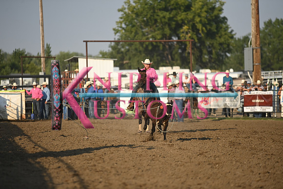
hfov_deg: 10.3
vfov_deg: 6.9
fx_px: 1573
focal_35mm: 200
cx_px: 142
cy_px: 94
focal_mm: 200
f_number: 2.8
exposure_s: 1/8000
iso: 640
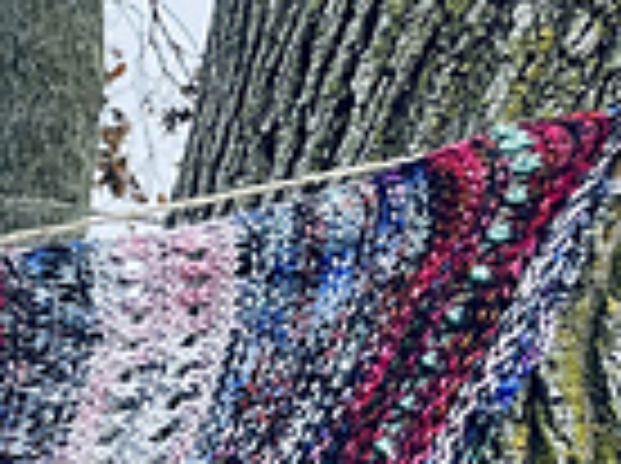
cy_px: 860
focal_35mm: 121
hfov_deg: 13.3
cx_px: -729
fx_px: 2167
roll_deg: -1.2
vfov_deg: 11.3
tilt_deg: -1.0
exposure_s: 1/485
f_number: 1.6
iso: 32
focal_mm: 4.2
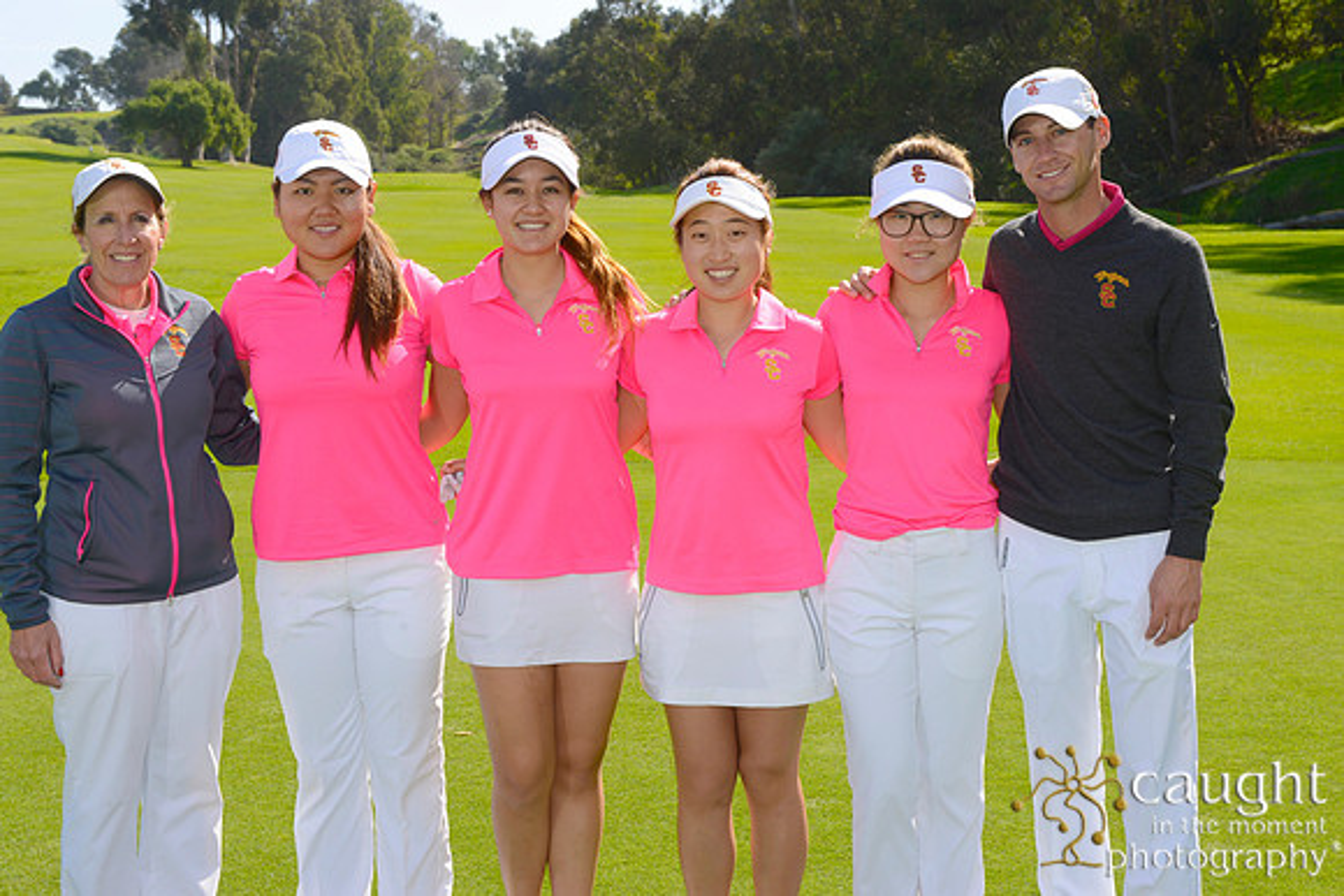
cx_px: 672
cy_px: 448
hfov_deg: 39.6
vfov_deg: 27.0
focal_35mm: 50
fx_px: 1867
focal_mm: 50
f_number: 11
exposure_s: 1/250
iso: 250
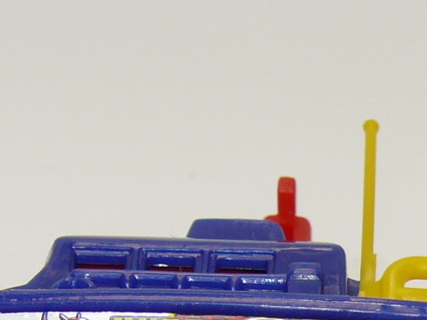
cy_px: 341
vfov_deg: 5.4
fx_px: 3403
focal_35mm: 276
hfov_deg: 7.2
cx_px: 194
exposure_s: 1/30
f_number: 4
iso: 100
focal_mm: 12.6
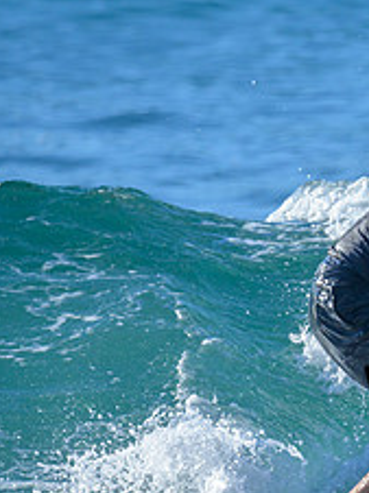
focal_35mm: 2438
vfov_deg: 0.8
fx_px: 34717
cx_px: 511
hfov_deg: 0.6
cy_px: 286
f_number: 6.3
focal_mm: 800
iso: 400
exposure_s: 1/2000
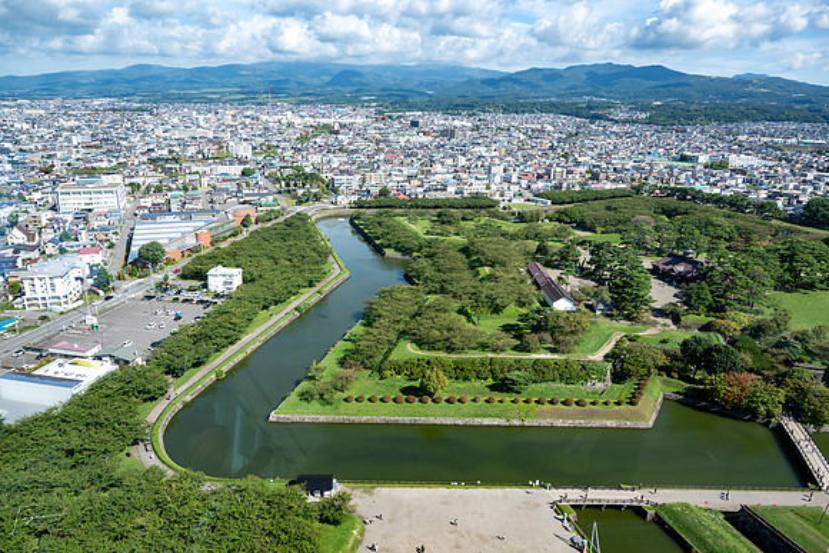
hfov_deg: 72.3
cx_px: 414
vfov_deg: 52.0
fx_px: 568
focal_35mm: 25
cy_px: 276
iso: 180
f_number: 8
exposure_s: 1/160
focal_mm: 24
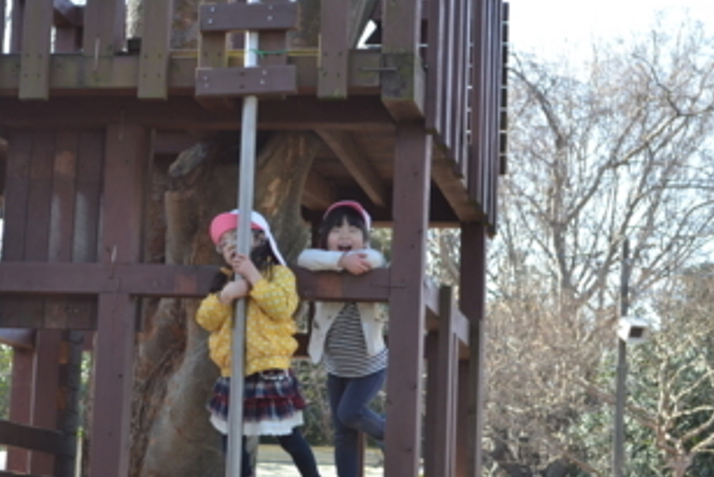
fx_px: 1786
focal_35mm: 90
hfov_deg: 22.5
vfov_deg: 15.2
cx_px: 260
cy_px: 301
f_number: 5.6
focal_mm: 46
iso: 220
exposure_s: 1/125
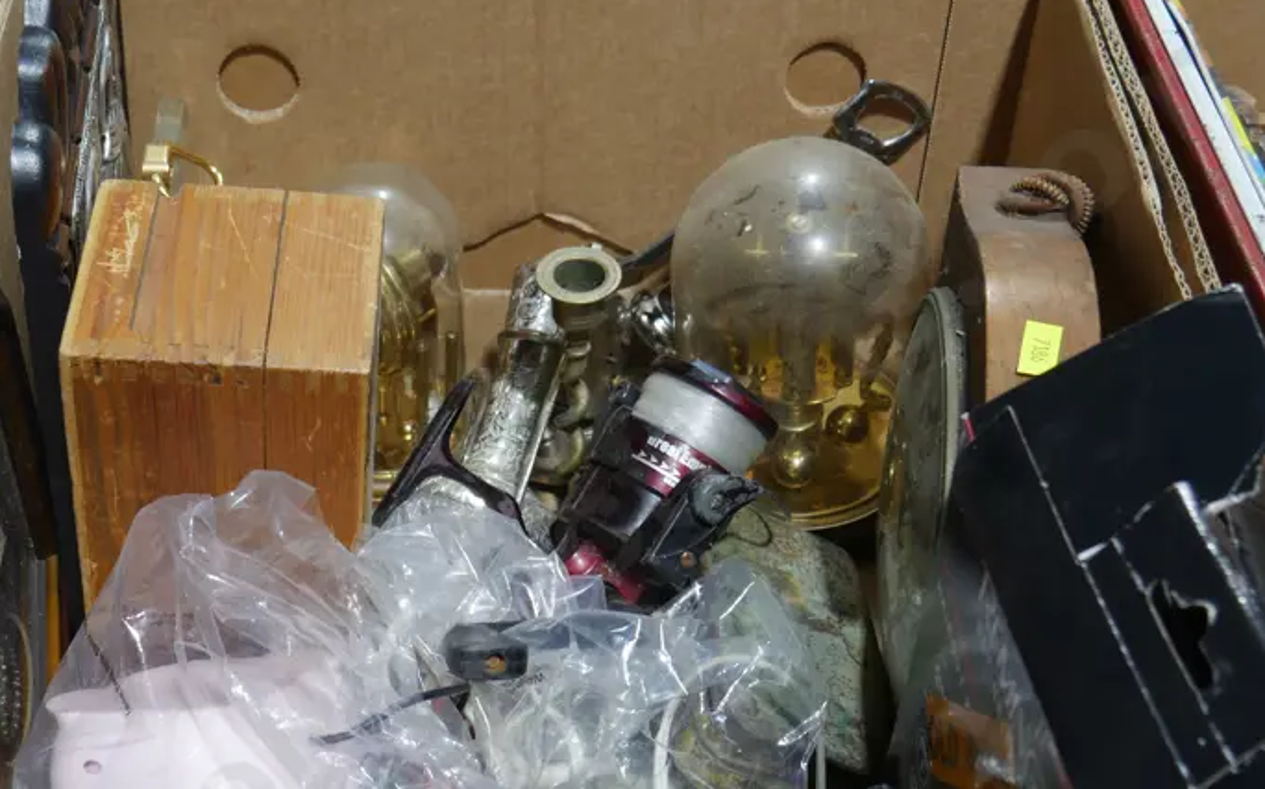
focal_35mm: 54
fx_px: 1861
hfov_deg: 37.5
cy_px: 583
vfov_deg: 23.7
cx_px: 534
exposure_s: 1/60
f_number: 4
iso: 250
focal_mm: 17
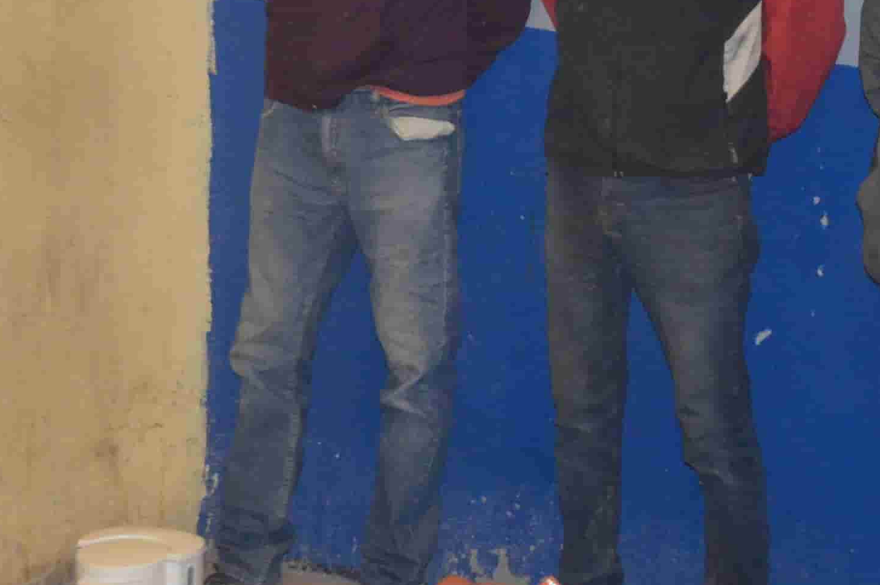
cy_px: -12
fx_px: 3786
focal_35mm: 155
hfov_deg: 13.2
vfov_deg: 8.8
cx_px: 660
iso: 3200
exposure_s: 1/60
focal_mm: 50
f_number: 5
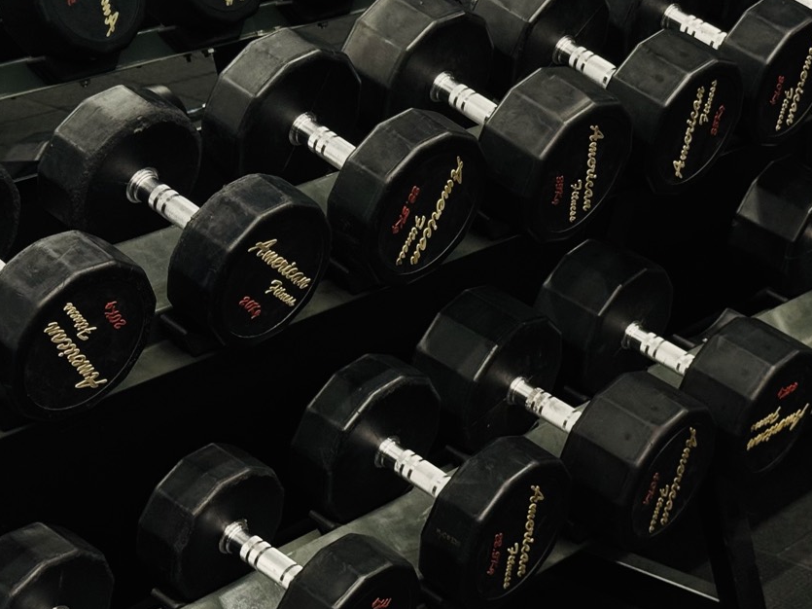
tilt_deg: -18.6
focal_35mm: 92
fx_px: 2158
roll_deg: +0.3
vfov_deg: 16.0
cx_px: 572
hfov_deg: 21.2
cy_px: 232
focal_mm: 6.76
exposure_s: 1/40
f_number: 1.78
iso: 320
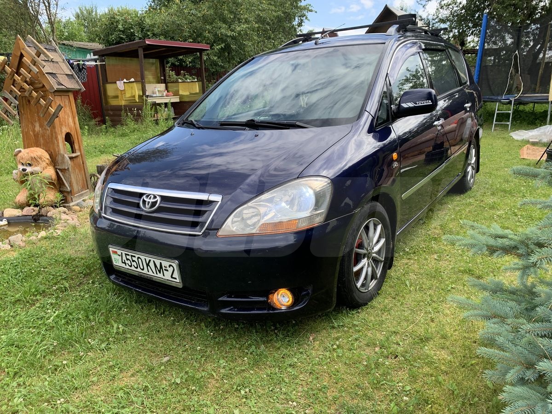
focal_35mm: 26
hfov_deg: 67.3
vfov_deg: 53.1
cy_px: 207
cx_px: 276
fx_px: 415
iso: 25
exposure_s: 1/561
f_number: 1.8
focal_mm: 4.25
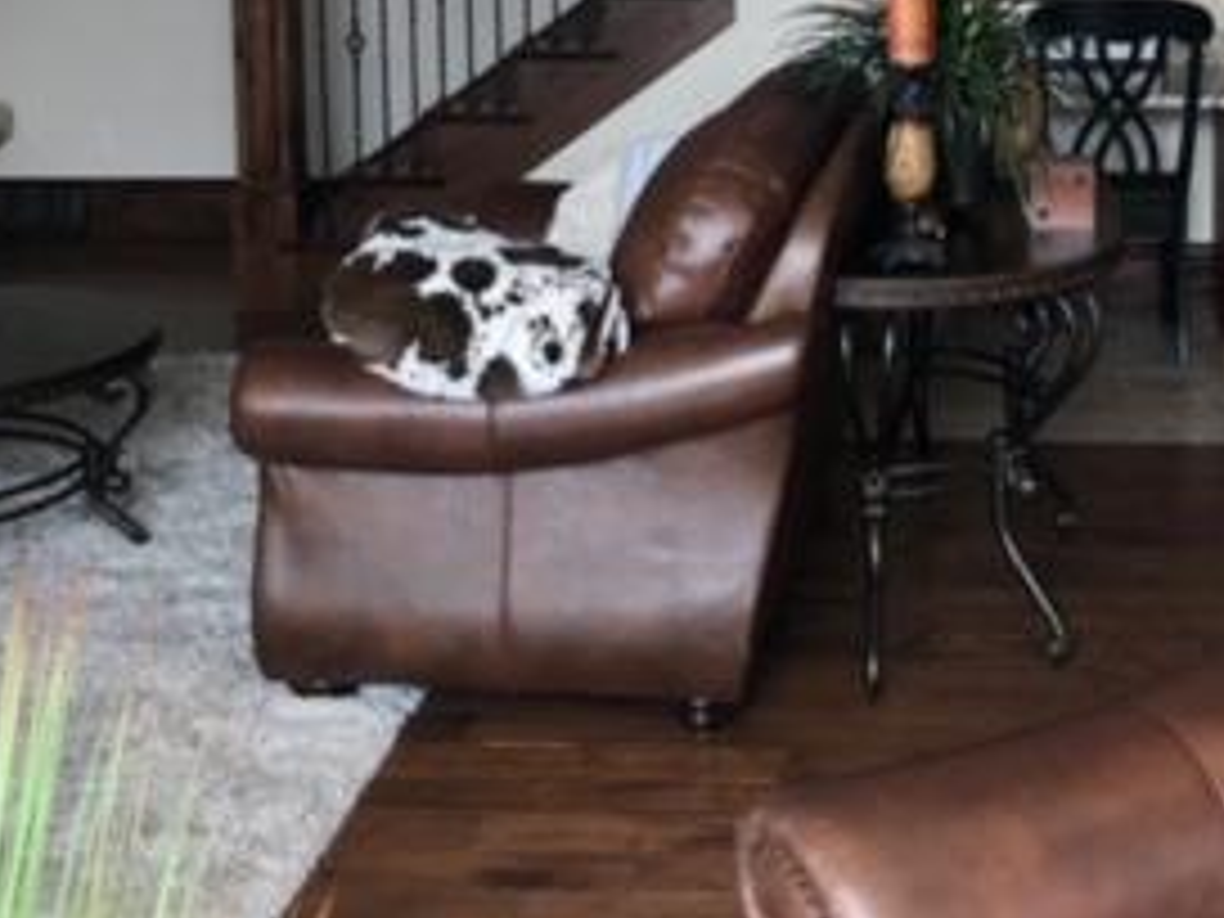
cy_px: -14
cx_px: 878
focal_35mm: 66
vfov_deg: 21.4
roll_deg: +0.6
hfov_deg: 29.1
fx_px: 2334
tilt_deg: -4.8
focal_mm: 4
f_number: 1.8
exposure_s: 1/120
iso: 64
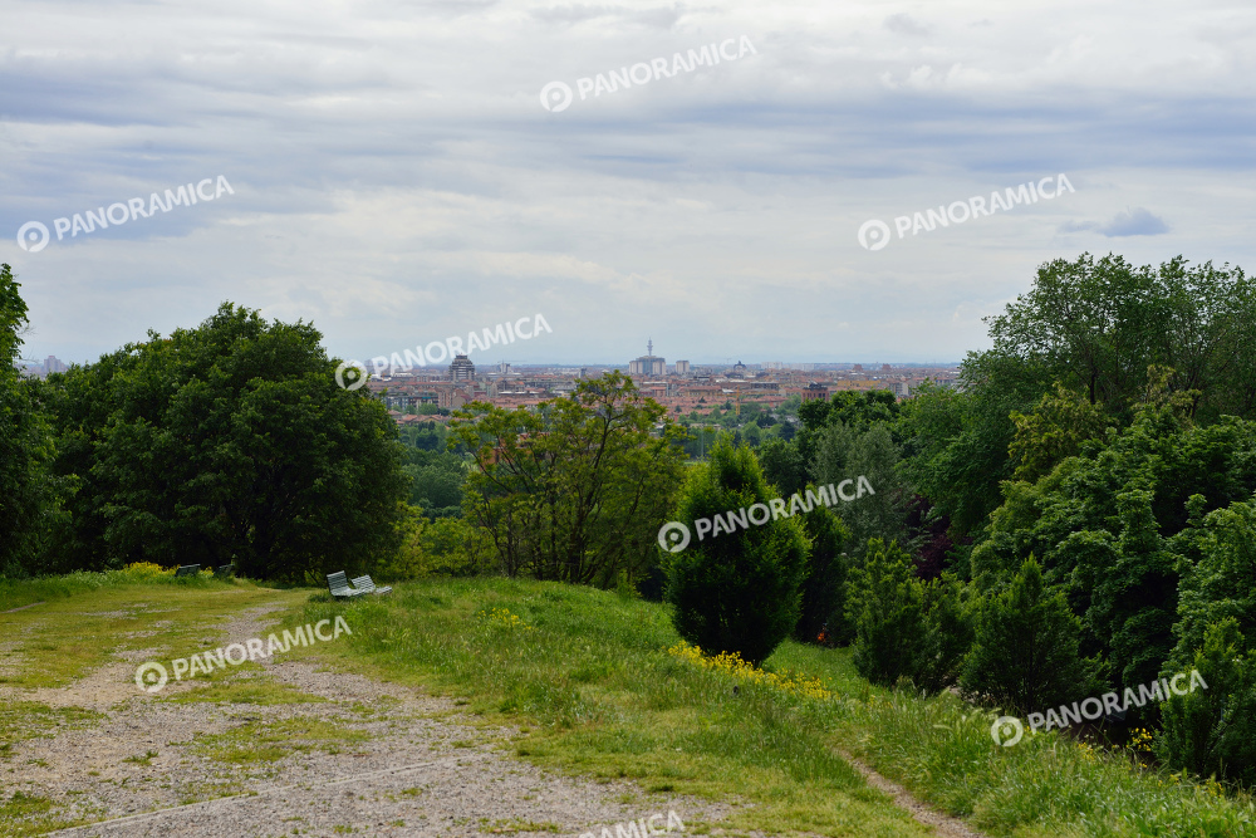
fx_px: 2442
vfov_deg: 19.5
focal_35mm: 70
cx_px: 628
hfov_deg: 28.8
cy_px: 419
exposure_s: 1/400
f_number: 9
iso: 200
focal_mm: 70
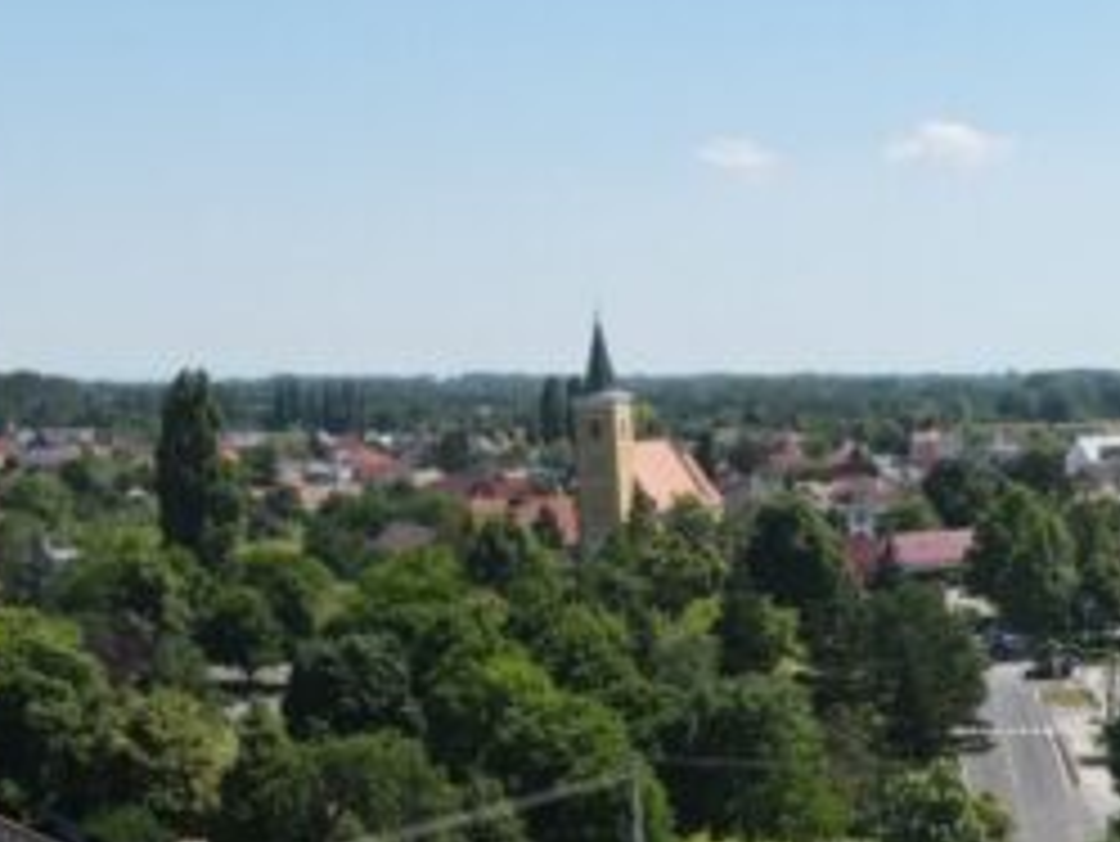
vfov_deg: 19.8
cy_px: 1162
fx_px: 2169
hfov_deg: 27.9
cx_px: 994
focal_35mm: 67
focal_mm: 4.5
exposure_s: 1/640
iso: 100
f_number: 2.8
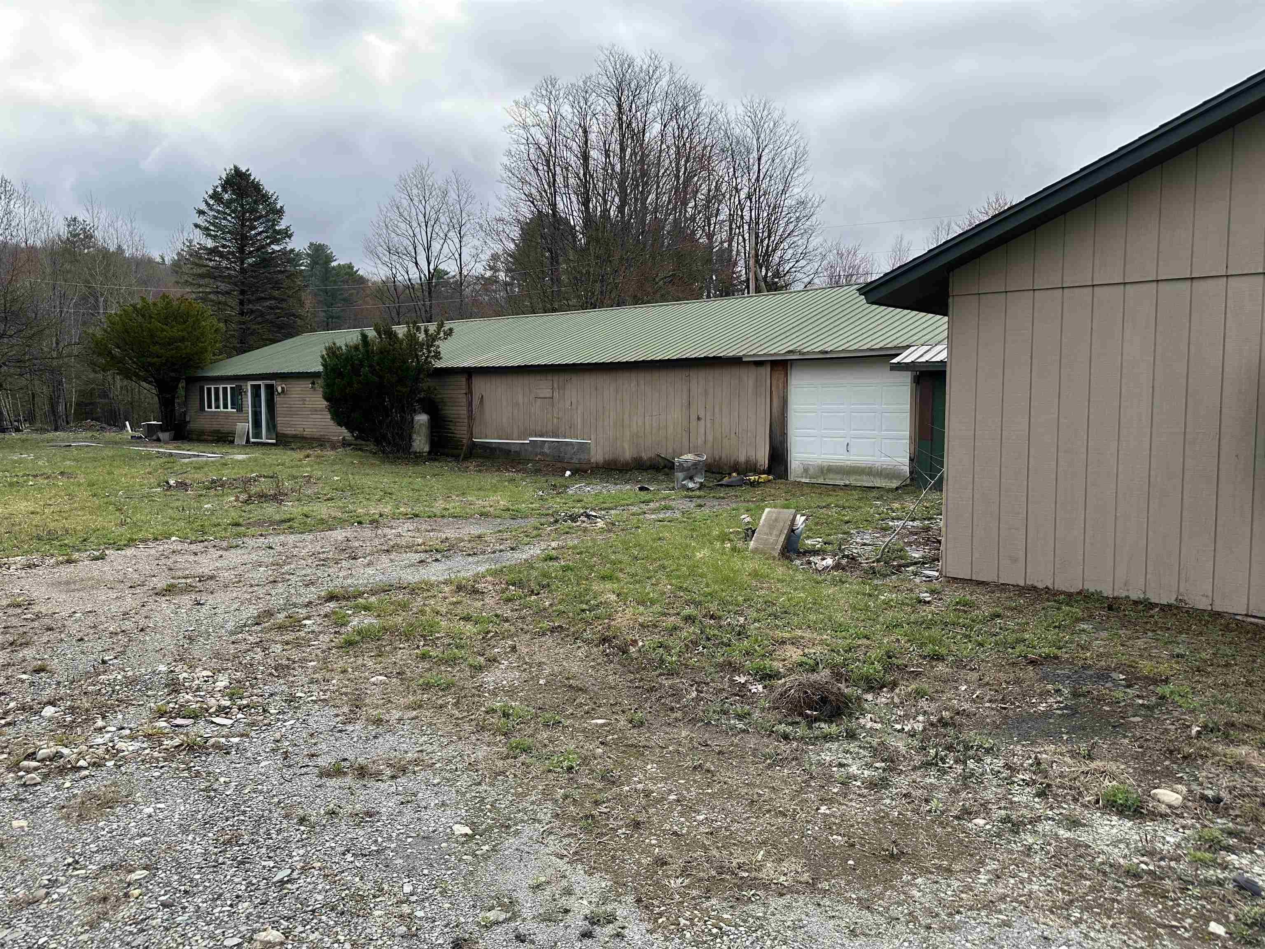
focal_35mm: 24
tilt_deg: -5.6
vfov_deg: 56.8
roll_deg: +0.5
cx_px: 632
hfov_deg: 71.6
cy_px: 474
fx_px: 877
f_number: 1.78
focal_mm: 6.86
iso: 80
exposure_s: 1/2410
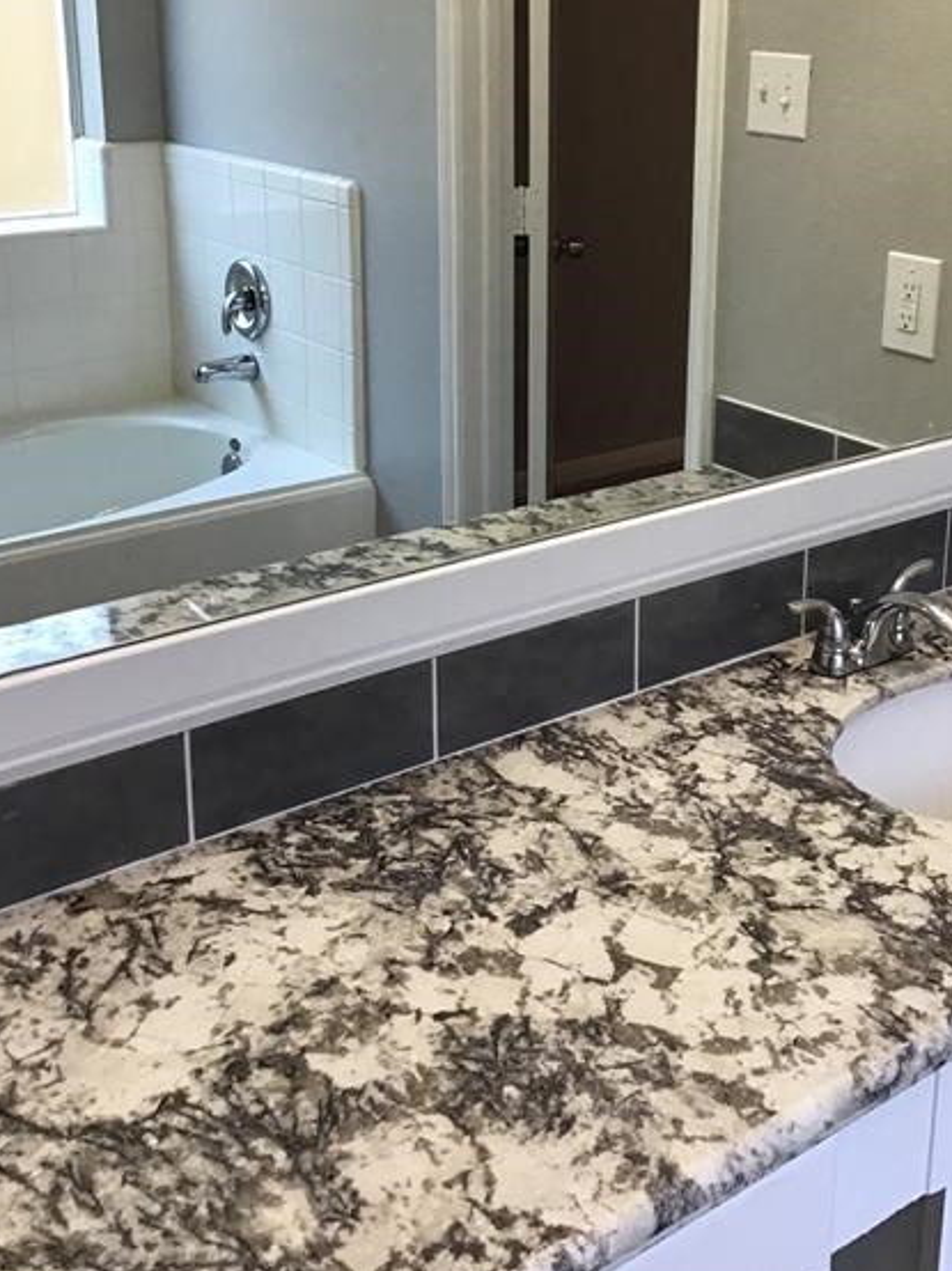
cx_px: 562
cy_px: 457
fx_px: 1578
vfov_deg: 43.4
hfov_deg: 33.5
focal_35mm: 43
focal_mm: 3.3
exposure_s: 1/30
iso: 32
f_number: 2.4
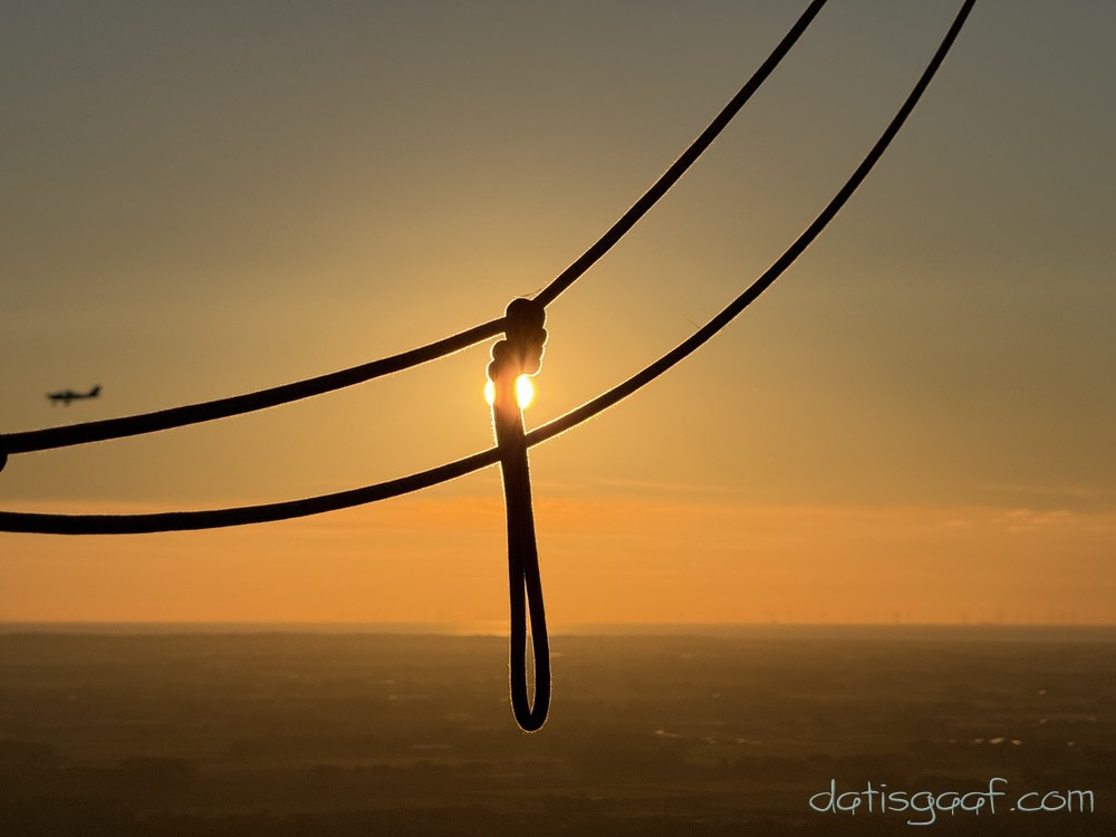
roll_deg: -0.5
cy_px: 418
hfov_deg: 16.4
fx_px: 3869
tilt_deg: +3.6
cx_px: 558
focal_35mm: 120
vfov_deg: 12.3
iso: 40
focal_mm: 15.66
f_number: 2.8
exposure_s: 1/3690
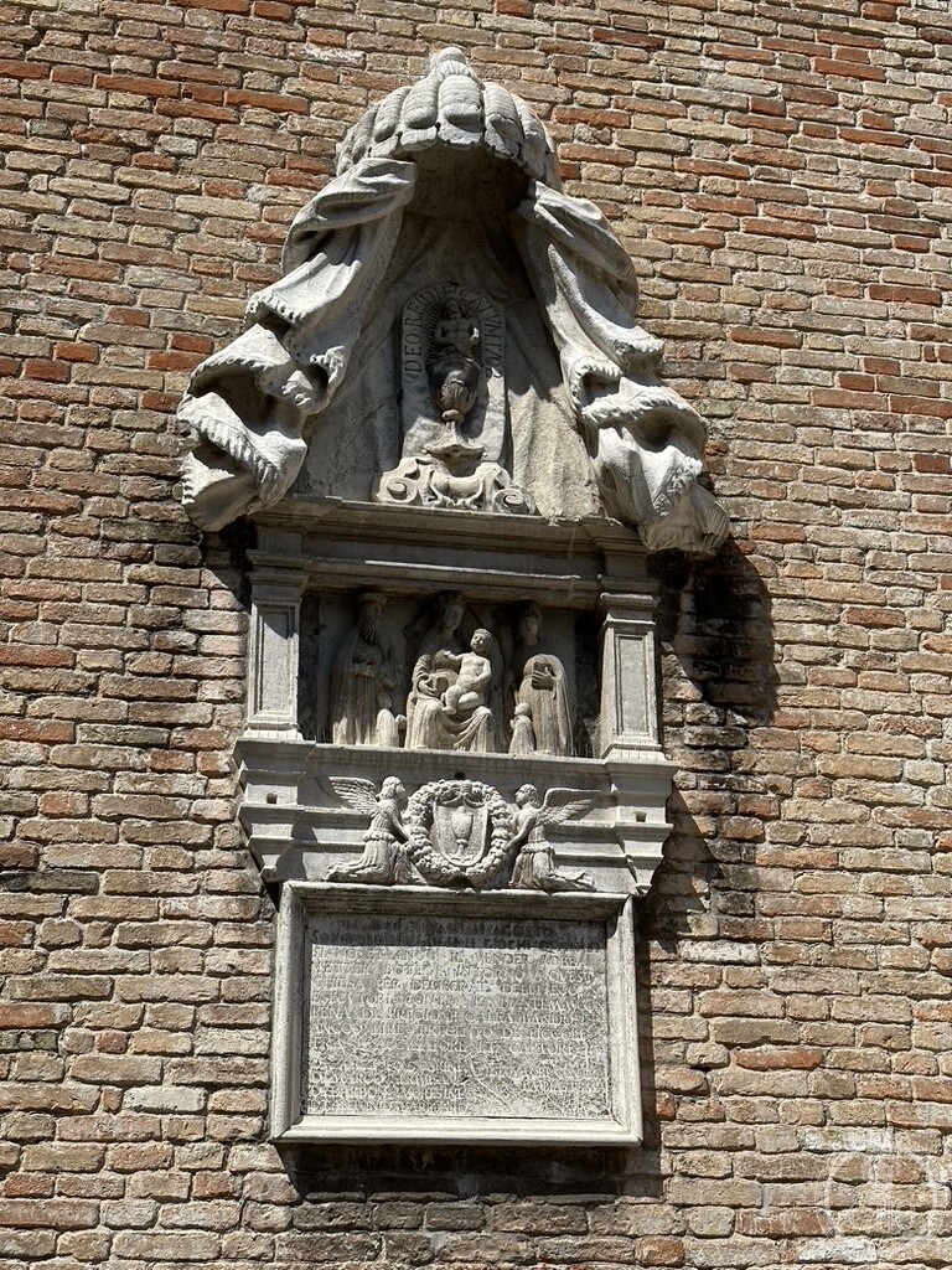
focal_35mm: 48
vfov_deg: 39.7
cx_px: 476
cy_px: 635
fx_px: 1760
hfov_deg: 30.3
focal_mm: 6.86
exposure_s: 1/5000
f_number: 1.78
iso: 64
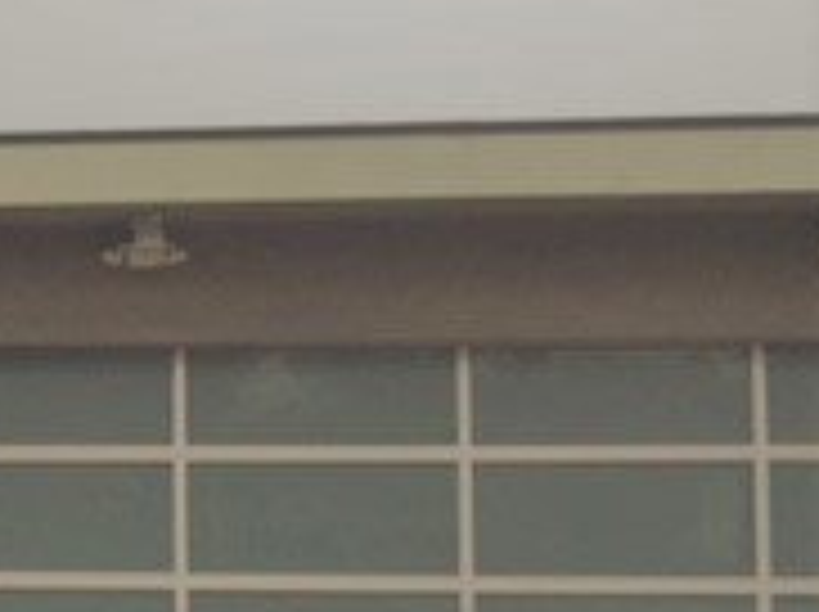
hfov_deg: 16.5
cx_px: -598
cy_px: 486
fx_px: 2410
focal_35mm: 102
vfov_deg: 14.4
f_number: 2.2
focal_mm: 4.15
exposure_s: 1/3597
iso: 32
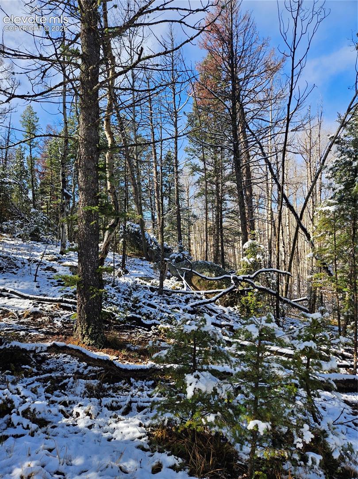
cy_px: 240
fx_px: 317
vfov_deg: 73.9
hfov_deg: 58.8
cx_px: 179
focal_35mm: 23
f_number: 1.8
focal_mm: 5.4
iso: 25
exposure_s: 1/611
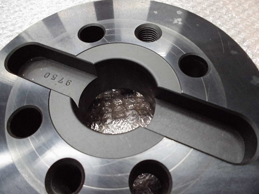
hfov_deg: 67.3
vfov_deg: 53.1
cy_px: 97
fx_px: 195
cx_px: 130
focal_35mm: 26
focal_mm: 4.6
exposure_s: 1/15
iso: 800
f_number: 3.5
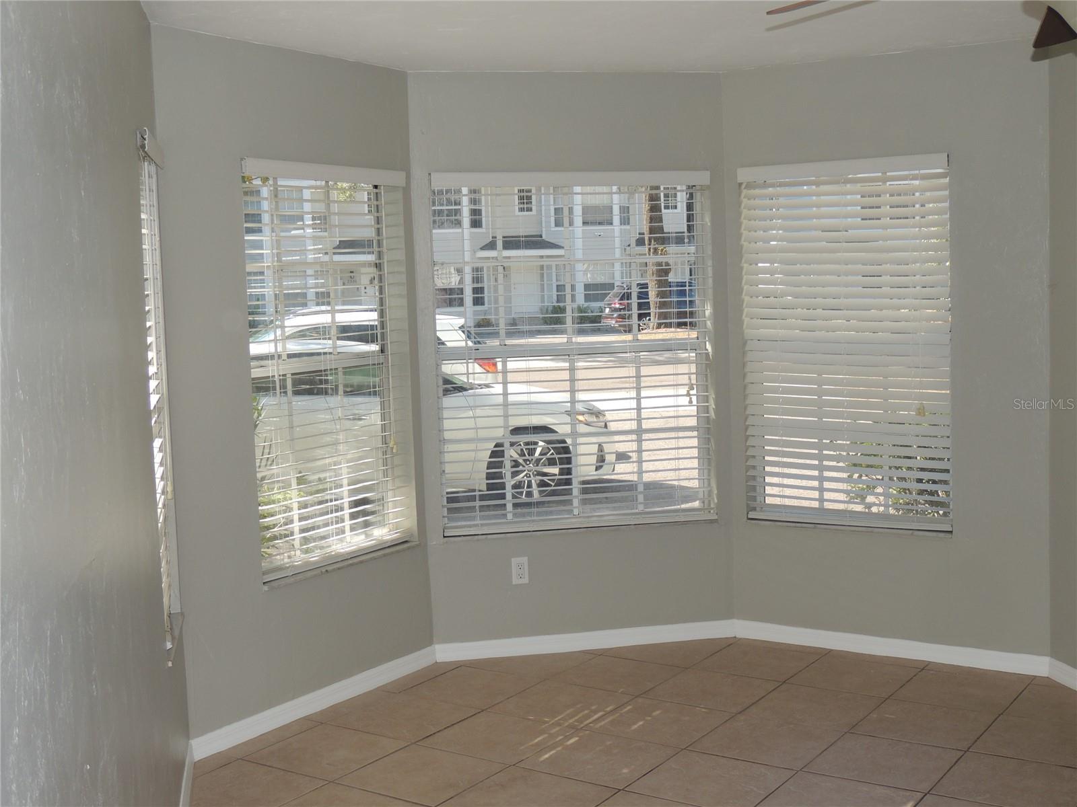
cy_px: 404
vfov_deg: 33.6
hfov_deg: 43.9
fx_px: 1338
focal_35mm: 43
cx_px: 538
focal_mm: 7.6
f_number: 3.4
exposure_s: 1/200
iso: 100
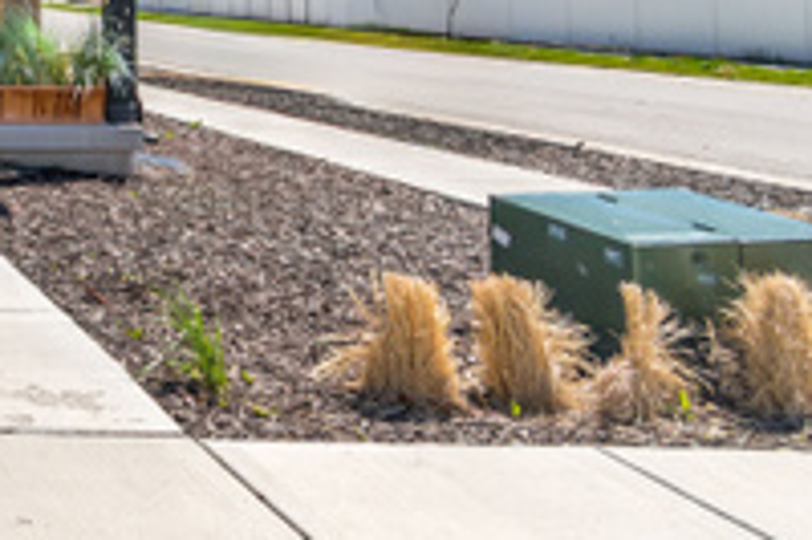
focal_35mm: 48
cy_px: -83
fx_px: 1082
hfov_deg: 28.6
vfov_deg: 25.5
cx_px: -374
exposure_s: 1/1000
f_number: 4.5
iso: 100
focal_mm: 10
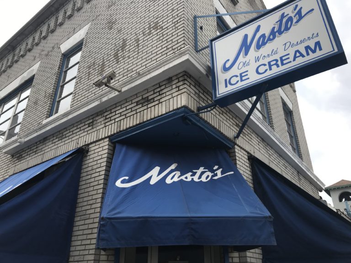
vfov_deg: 49.7
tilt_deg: +25.5
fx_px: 284
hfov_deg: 63.4
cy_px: 132
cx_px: 176
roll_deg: -1.7
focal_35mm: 28
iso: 20
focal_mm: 3.99
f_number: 1.8
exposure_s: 1/560
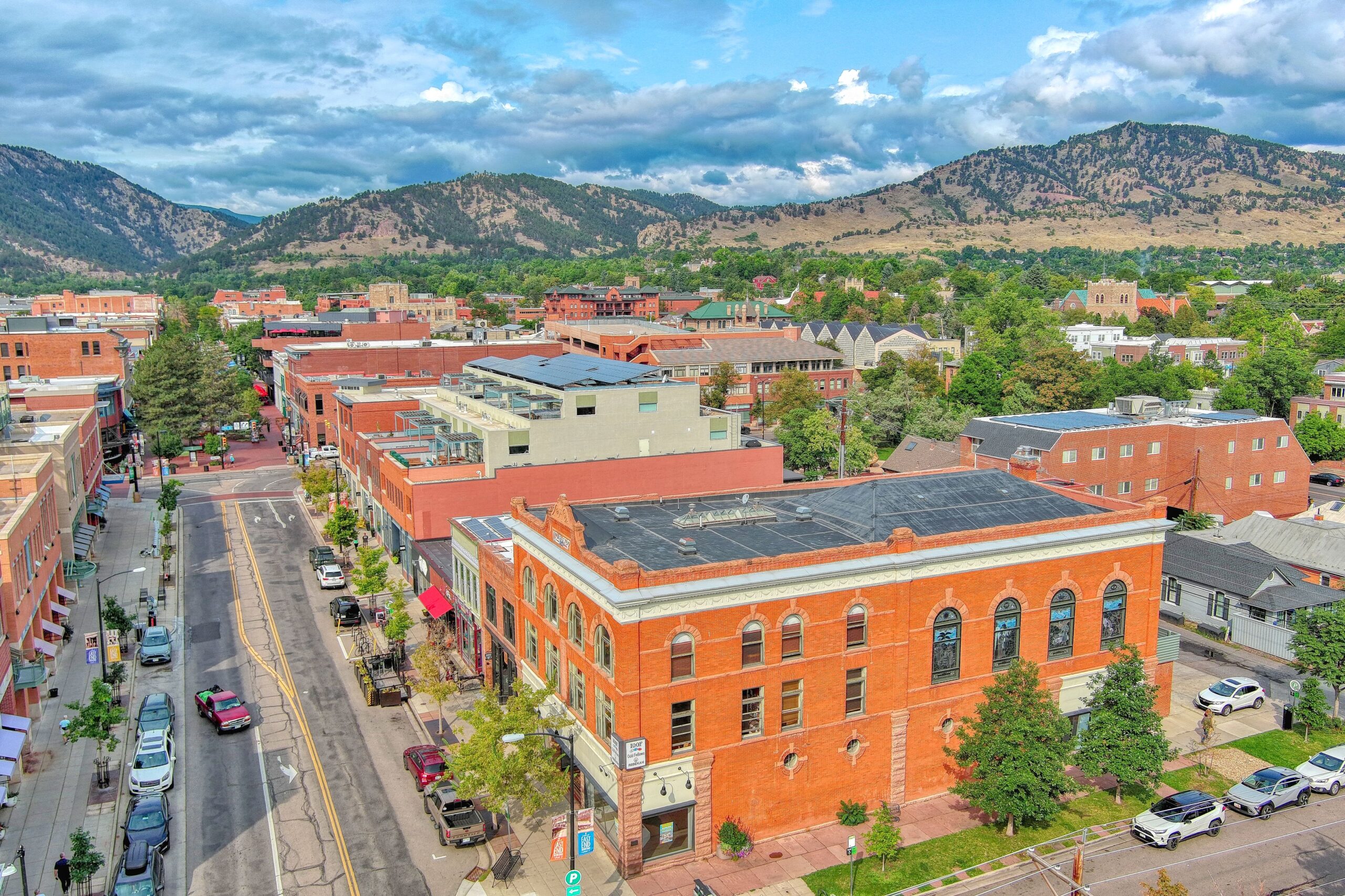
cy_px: 448
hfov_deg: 63.7
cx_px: 672
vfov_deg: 45.0
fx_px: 1083
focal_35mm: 29
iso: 101
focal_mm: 10.6
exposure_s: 1/1248
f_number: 2.8
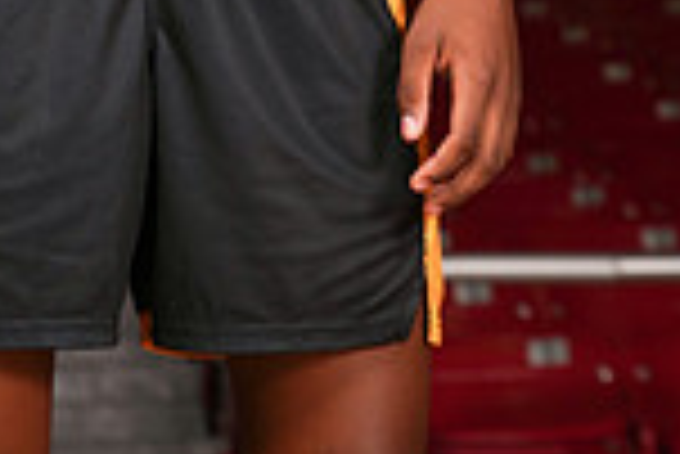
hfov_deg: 9.8
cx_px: 41
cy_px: -521
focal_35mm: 208
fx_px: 3933
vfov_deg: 6.4
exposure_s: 1/200
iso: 250
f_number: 6.3
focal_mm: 70
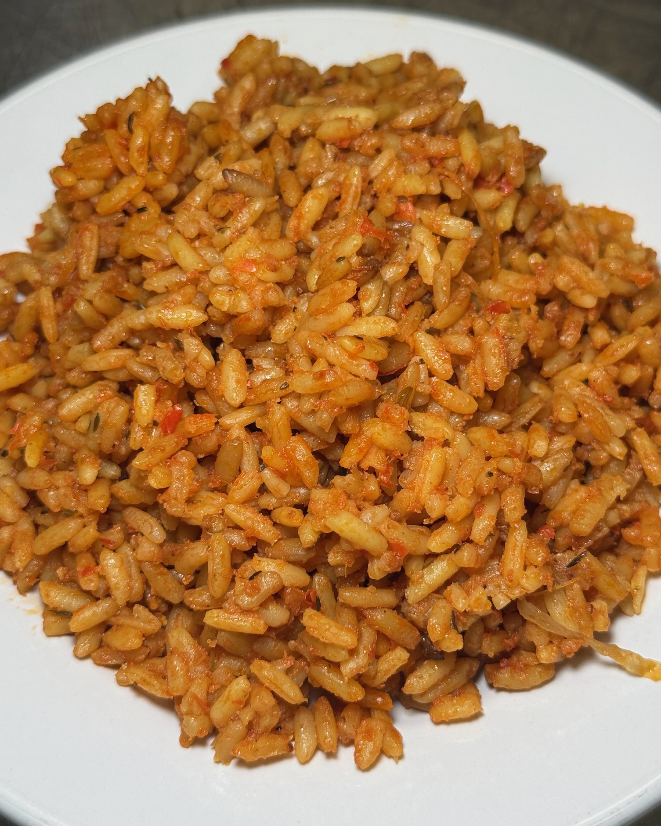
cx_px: 332
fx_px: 1247
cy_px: 406
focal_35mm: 51
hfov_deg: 29.7
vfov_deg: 36.7
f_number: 1.78
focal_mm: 6.76
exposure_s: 1/186
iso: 64
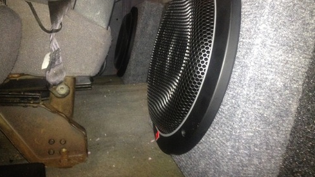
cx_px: 157
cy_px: 69
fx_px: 326
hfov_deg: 51.6
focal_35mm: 39
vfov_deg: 30.3
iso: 400
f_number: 2.4
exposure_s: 1/16
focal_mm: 4.28
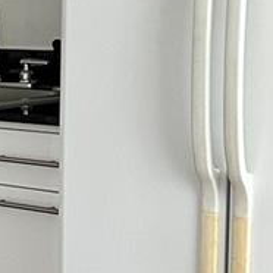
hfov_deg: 11.0
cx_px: -354
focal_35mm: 137
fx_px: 1222
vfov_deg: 12.7
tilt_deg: -4.5
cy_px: 88
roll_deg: +0.6
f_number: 1.78
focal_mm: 6.86
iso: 200
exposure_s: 1/121
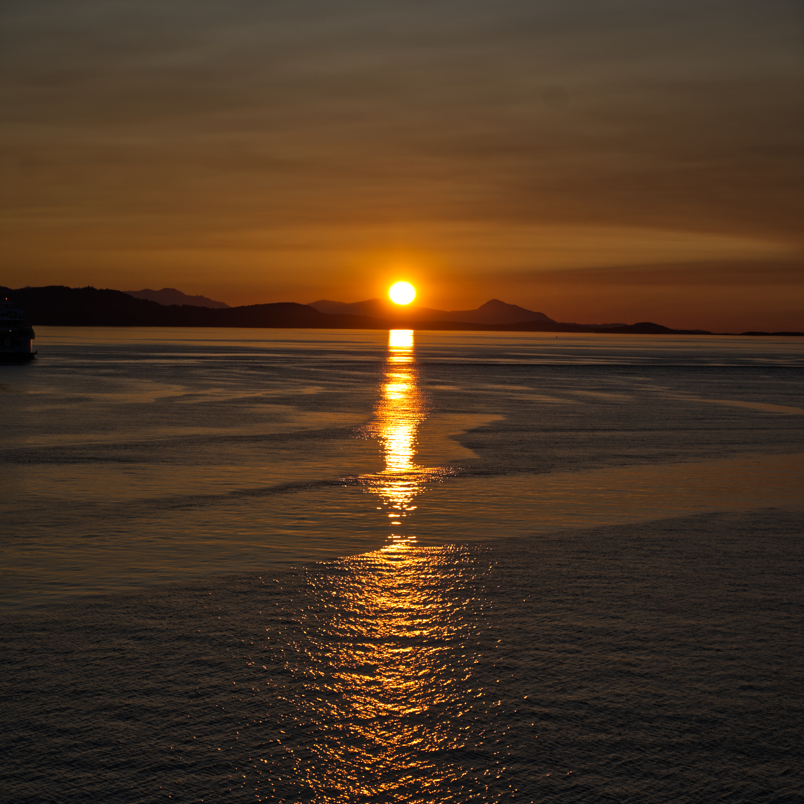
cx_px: 405
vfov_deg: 19.3
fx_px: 2365
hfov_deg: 19.3
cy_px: 496
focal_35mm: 90
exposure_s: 1/1600
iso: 200
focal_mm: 70
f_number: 4
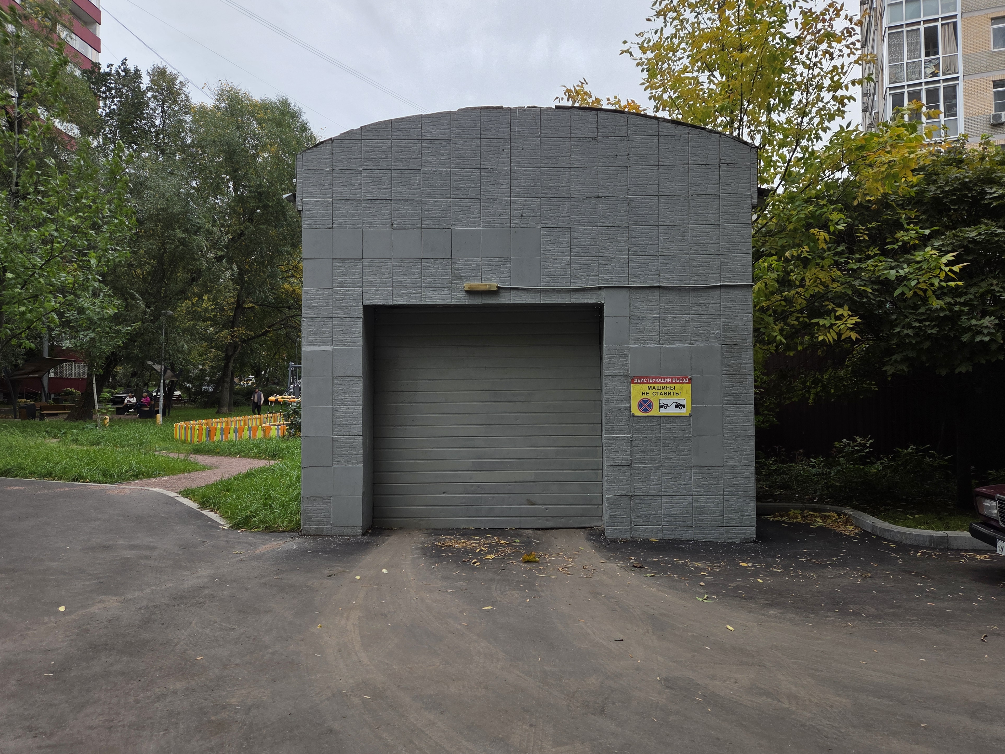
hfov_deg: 71.6
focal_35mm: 24
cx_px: 515
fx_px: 697
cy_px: 362
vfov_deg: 56.8
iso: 80
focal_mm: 5.4
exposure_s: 1/619
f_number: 1.8
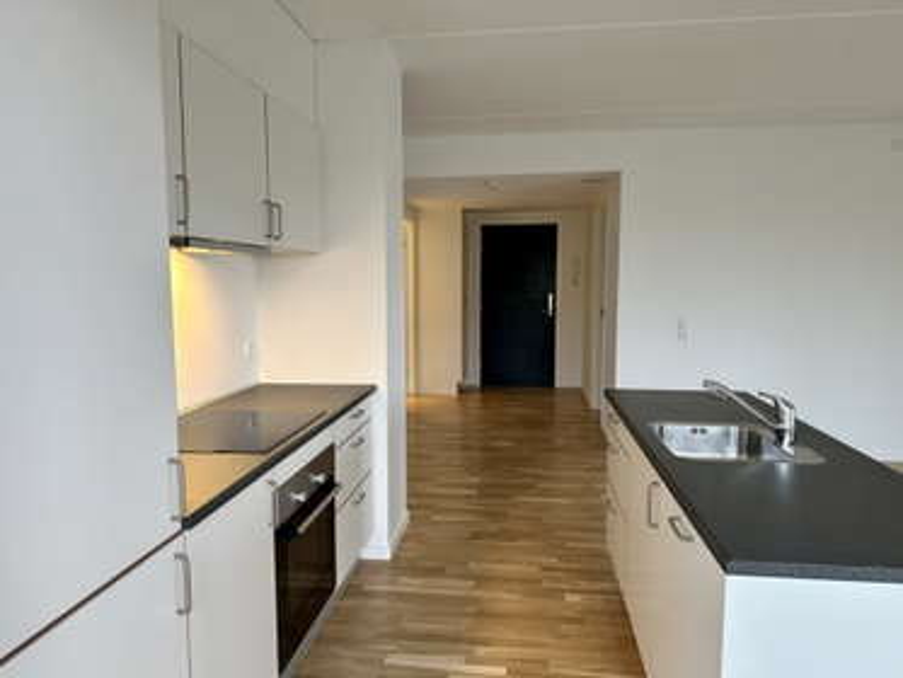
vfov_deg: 56.8
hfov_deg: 71.6
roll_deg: +0.1
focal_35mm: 24
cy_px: 339
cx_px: 452
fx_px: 626
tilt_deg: -6.5
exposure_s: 1/50
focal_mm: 6.86
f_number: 1.78
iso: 160
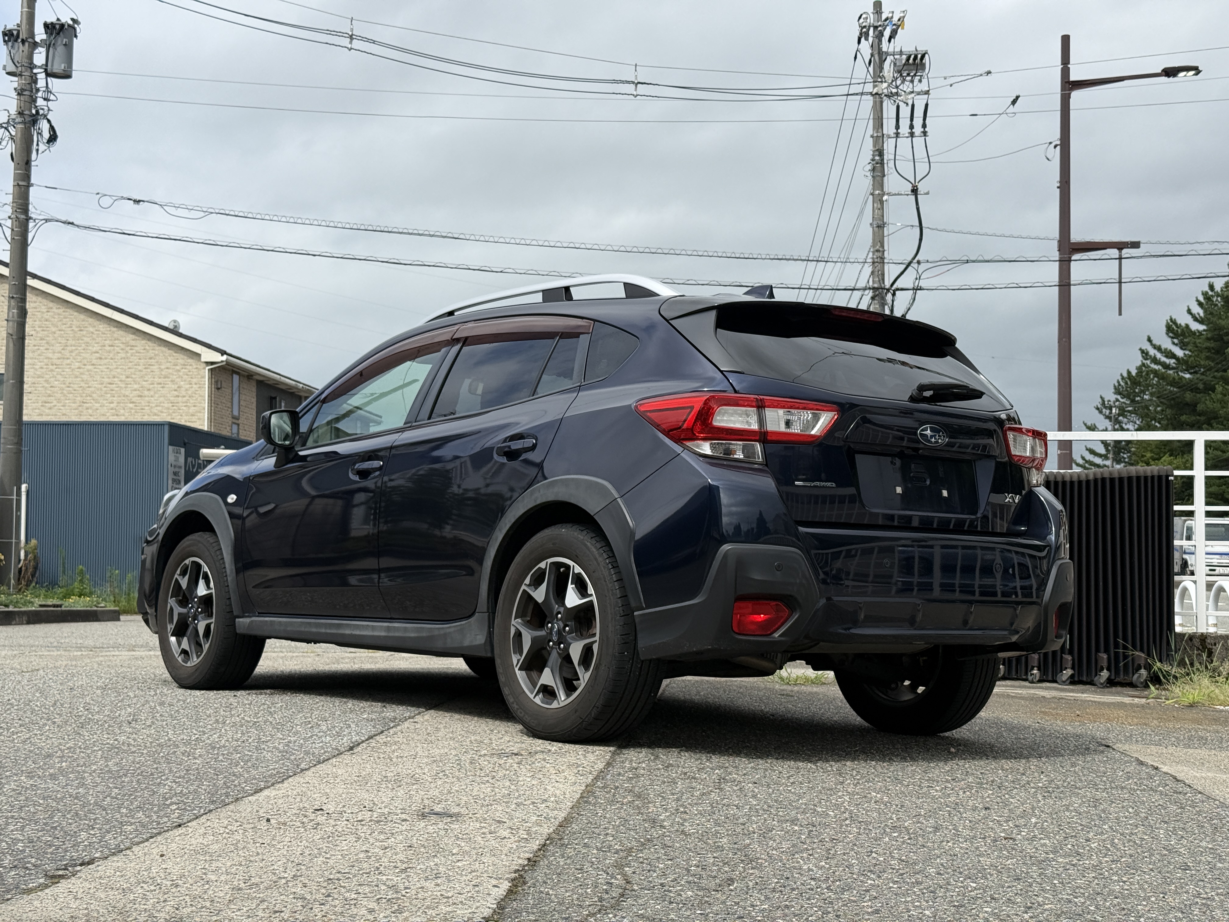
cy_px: 461
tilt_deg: +2.9
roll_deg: +0.1
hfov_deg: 39.7
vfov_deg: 30.3
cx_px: 614
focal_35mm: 48
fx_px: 1704
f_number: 1.78
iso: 64
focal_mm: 6.76
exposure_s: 1/4878
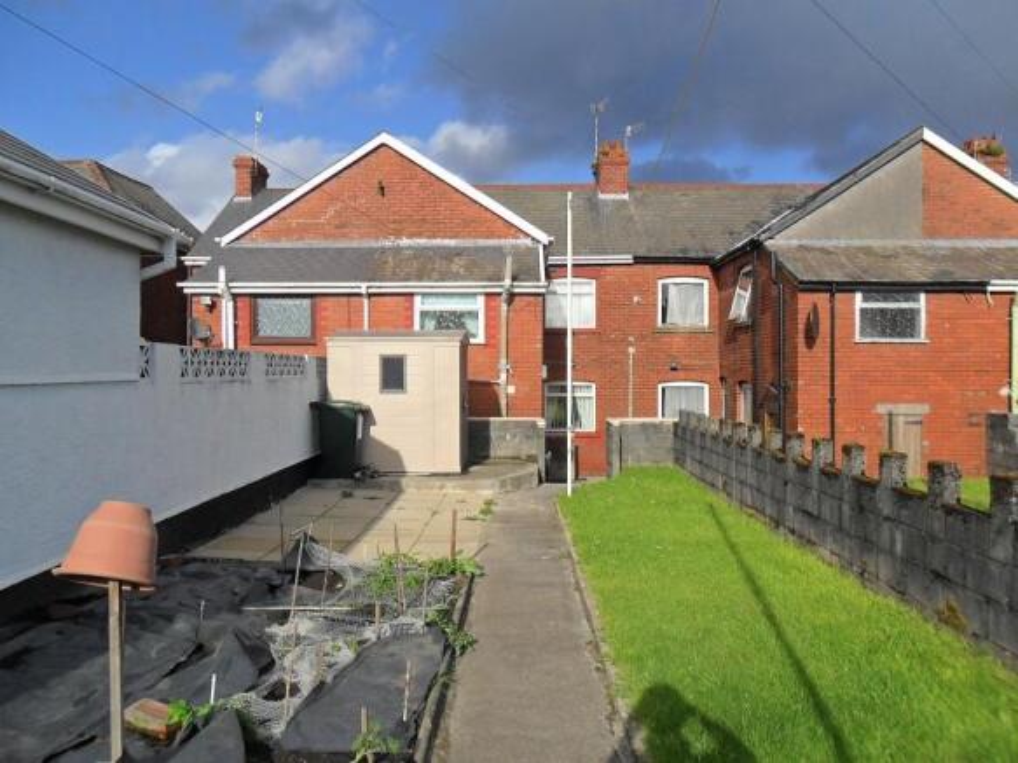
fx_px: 794
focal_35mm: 27
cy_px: 382
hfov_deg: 65.3
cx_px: 509
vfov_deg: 51.3
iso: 100
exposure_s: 1/250
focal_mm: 4.9
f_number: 8.9
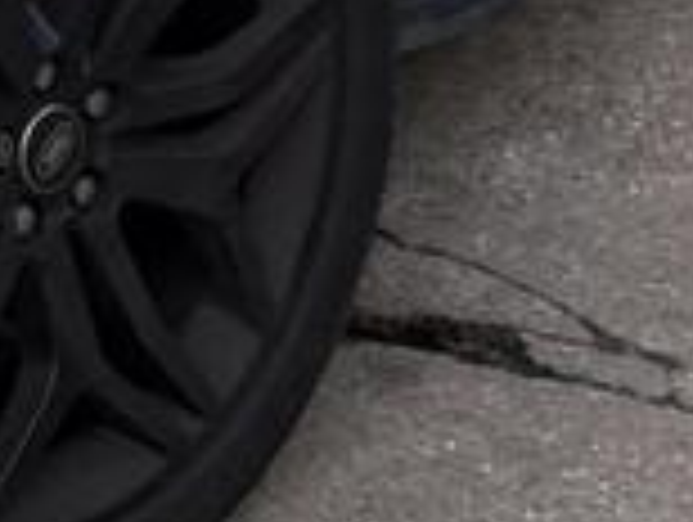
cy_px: -526
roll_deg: +3.5
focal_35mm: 151
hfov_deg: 11.9
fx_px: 3028
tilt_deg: -18.2
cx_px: -626
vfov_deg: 9.2
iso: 50
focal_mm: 5.96
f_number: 1.6
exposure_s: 1/2865
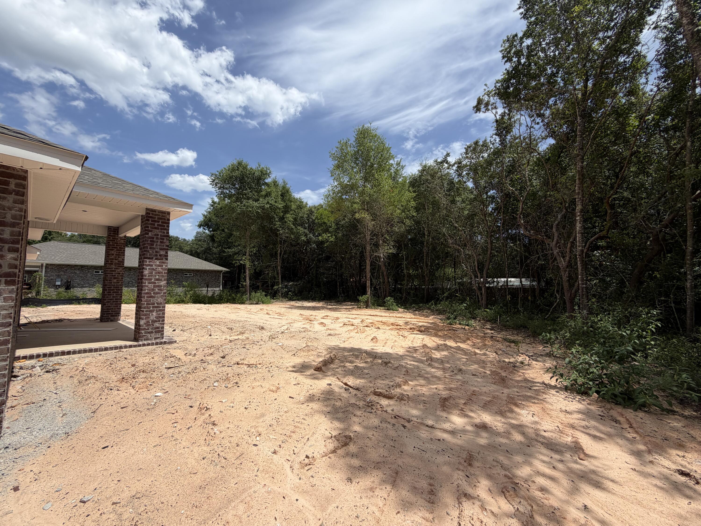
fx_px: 284
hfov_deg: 102.1
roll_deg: +0.0
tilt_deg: +3.9
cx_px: 350
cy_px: 263
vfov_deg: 85.7
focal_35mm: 14
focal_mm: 2.22
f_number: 2.2
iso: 20
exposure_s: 1/1235
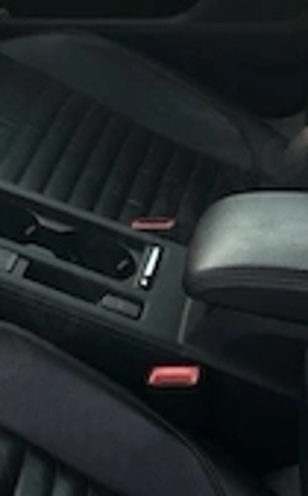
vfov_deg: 21.2
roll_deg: +1.3
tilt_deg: -33.5
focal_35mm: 98
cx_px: -220
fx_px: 1322
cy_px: 285
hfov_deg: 12.3
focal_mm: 4.2
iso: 32
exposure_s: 1/262
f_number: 1.6
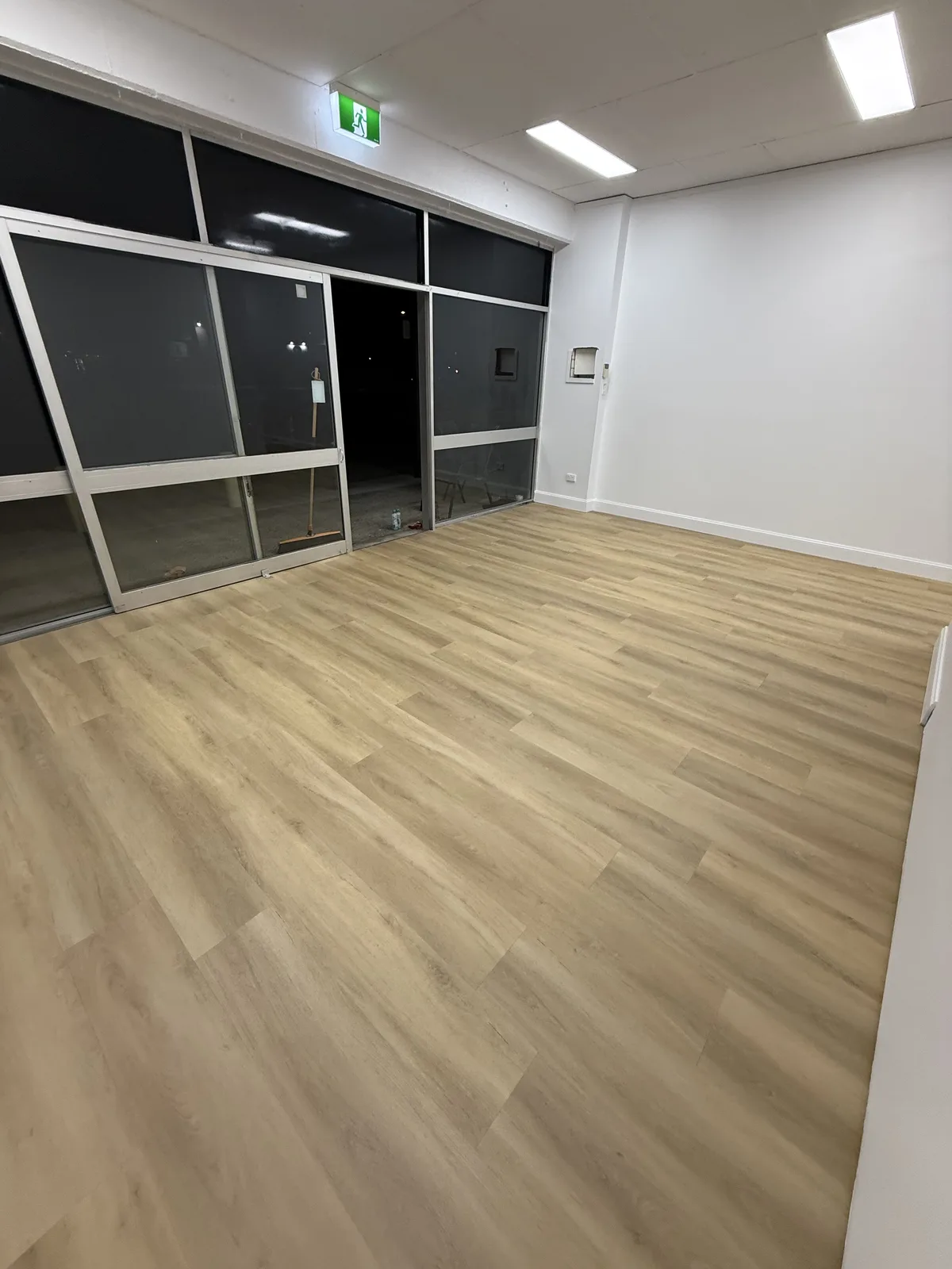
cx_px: 476
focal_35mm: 14
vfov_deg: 102.1
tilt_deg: -26.6
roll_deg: -1.9
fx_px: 513
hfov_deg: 85.7
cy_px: 634
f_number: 2.2
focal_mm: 2.22
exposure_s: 1/100
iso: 200
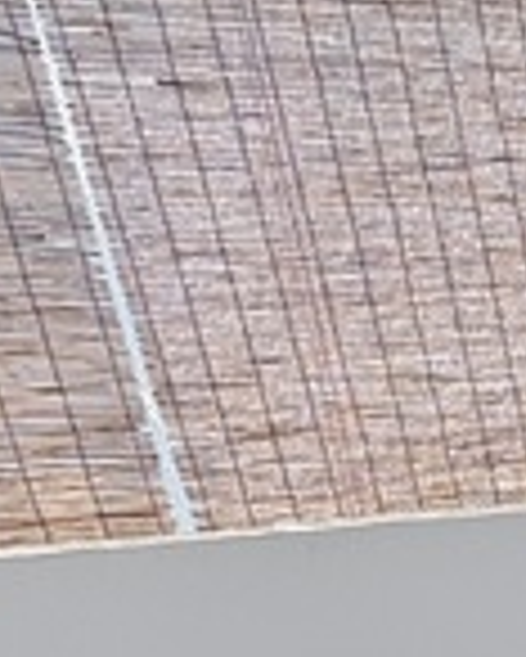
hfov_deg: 14.6
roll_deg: +2.9
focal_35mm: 84
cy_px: 1352
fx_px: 1633
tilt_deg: -32.1
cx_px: 1101
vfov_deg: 16.6
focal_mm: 2.22
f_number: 2.2
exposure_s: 1/479
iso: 40
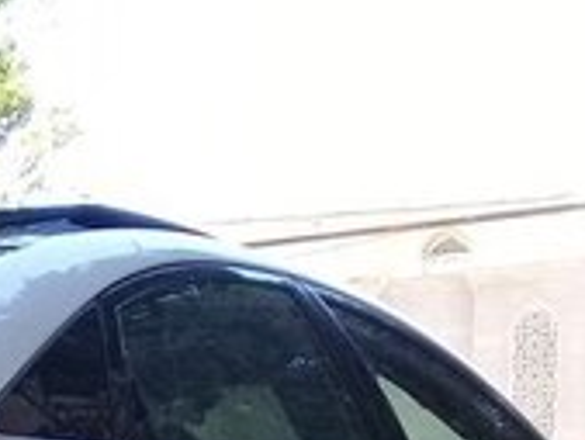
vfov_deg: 11.2
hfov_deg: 15.2
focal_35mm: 121
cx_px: -263
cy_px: 847
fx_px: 2046
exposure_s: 1/150
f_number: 2.2
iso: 50
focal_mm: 3.3
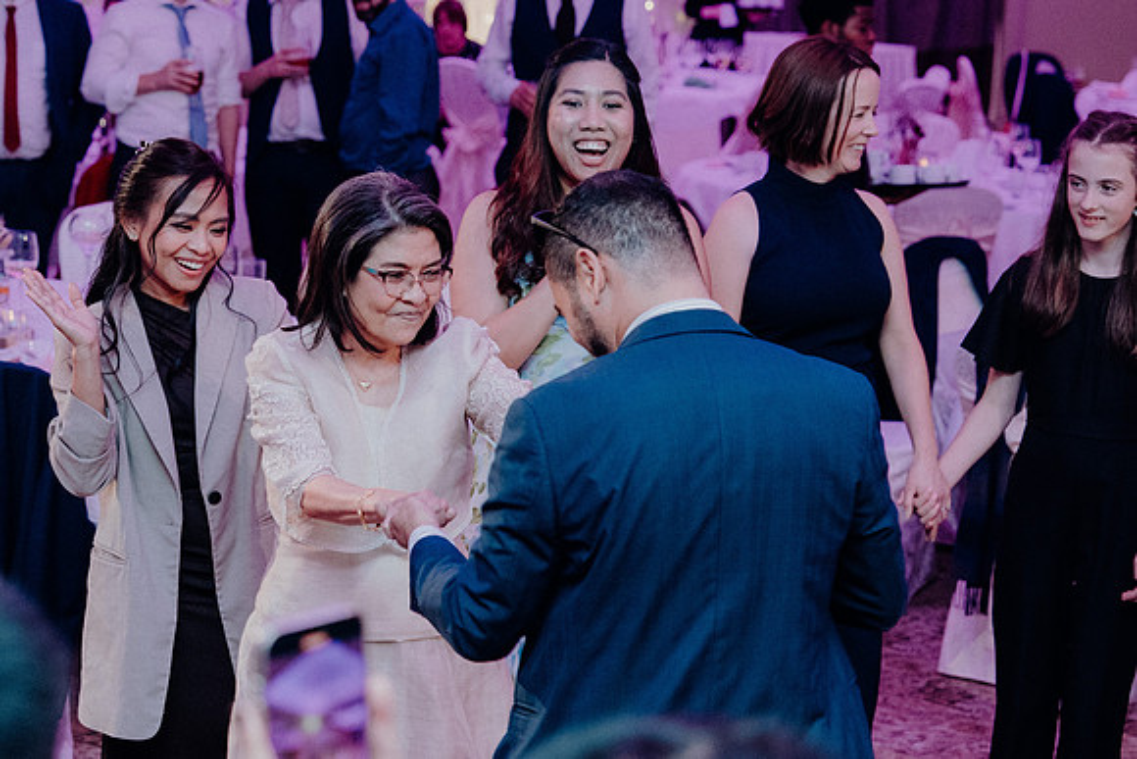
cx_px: 568
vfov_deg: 15.2
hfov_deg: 22.6
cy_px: 380
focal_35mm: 90
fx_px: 2843
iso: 3200
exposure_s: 1/160
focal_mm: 60
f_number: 3.5
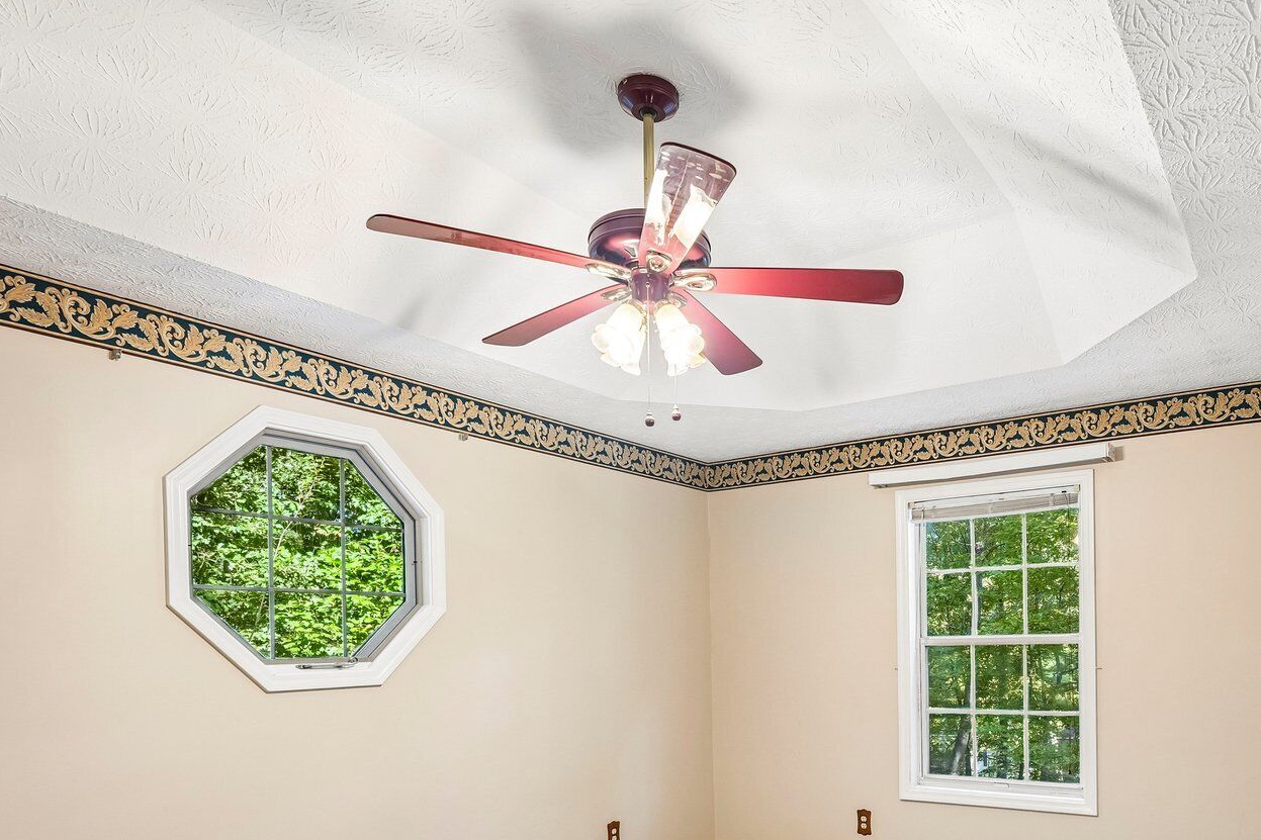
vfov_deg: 52.2
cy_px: 648
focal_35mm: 23
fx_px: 805
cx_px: 840
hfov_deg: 73.8
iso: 320
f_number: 8
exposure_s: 1/8
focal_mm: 14
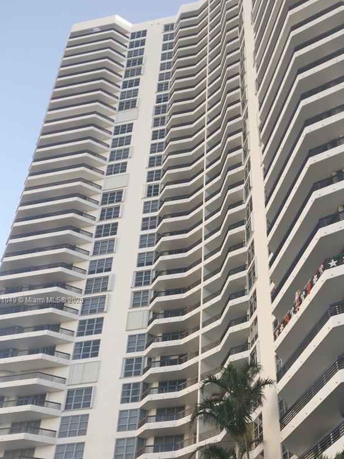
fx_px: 557
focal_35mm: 42
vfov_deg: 44.2
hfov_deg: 34.0
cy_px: 301
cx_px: 237
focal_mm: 4.26
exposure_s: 1/109
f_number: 2
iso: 100
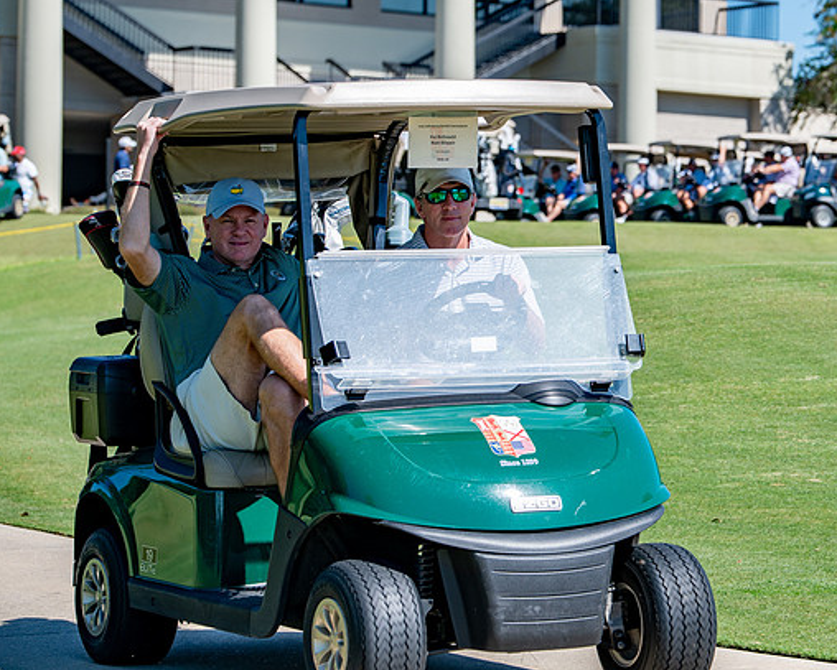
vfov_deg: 9.0
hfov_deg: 11.2
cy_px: 220
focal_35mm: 171
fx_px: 4238
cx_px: 646
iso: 125
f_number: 5
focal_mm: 112
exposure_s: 1/640
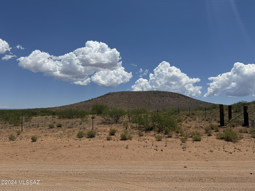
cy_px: 96
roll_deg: -1.1
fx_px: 177
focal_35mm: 24
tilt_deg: +4.7
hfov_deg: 71.6
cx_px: 128
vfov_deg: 56.8
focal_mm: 6.76
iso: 80
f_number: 1.78
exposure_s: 1/10417
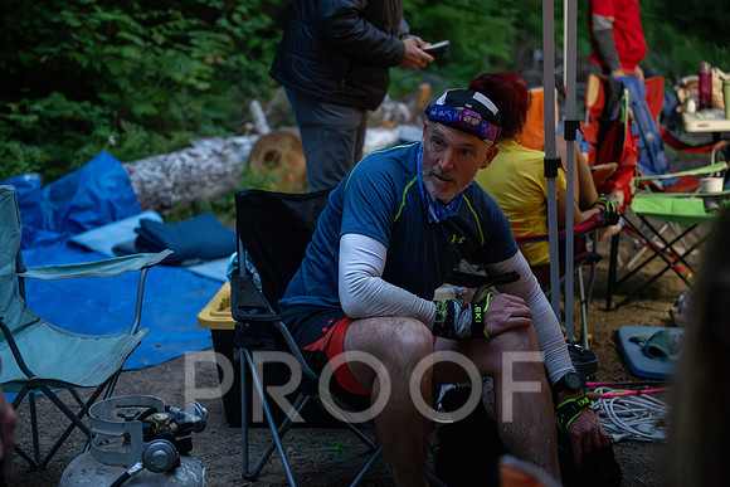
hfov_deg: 32.9
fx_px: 1237
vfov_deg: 22.3
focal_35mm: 61
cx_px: 365
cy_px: 244
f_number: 2.8
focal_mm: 61
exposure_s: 1/500
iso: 10000
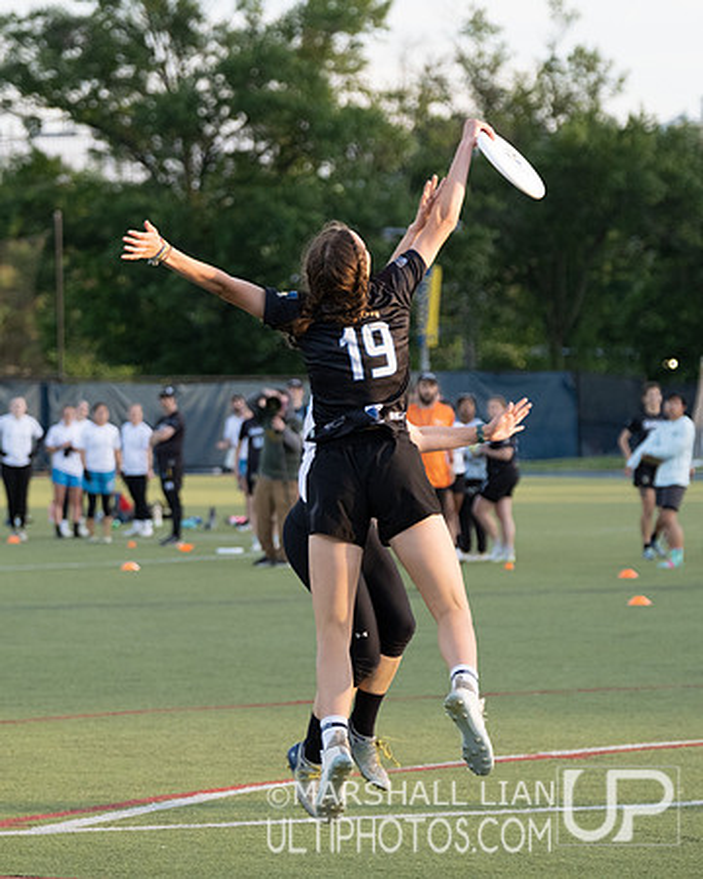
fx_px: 4764
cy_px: 406
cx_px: 267
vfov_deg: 10.5
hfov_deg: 8.4
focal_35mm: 183
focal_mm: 80.4
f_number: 2.8
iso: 640
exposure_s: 1/1250
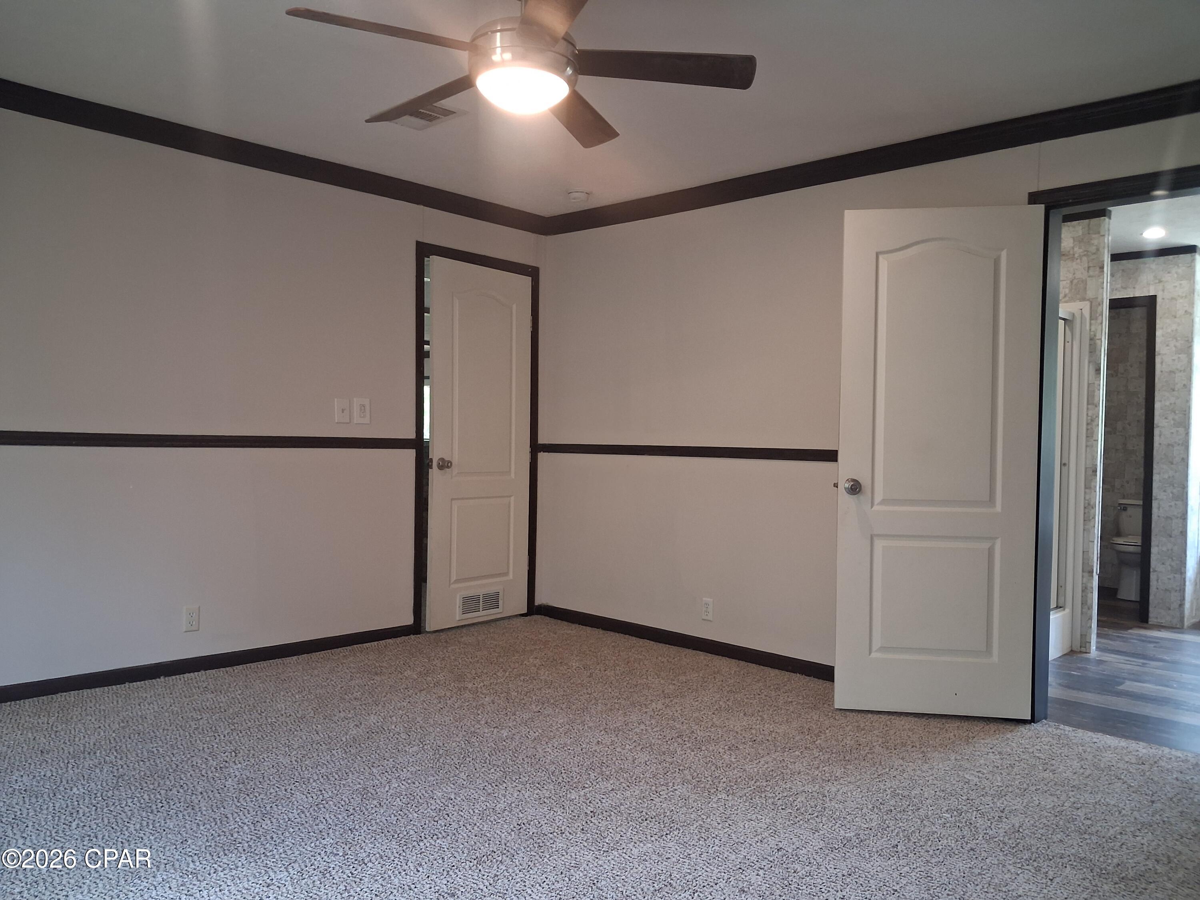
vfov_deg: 51.4
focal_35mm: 27
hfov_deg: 65.3
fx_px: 936
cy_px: 450
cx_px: 600
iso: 320
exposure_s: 1/60
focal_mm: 4
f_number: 1.8
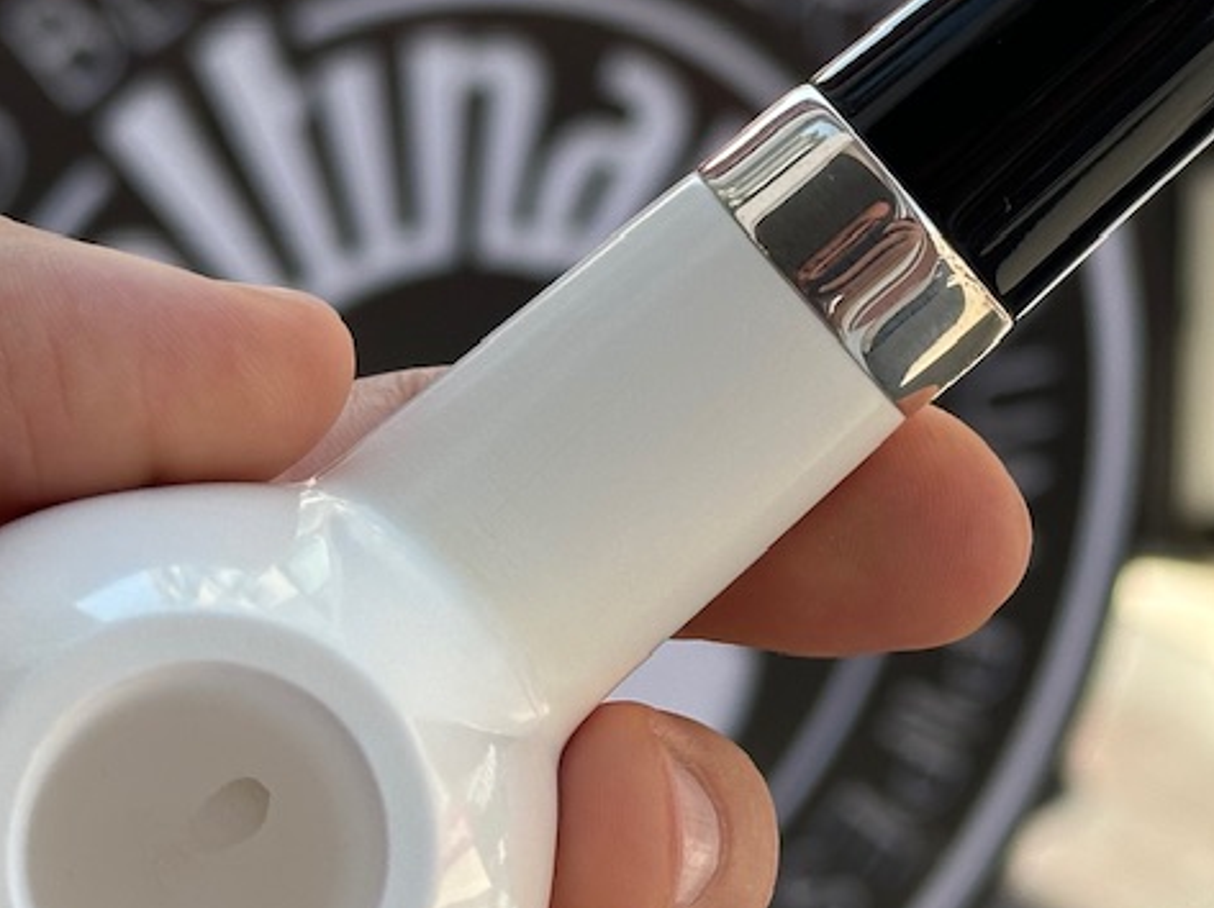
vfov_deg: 11.4
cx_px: 857
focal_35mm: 130
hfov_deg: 15.1
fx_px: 4556
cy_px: 331
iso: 64
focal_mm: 6.86
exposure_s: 1/1030
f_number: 1.78
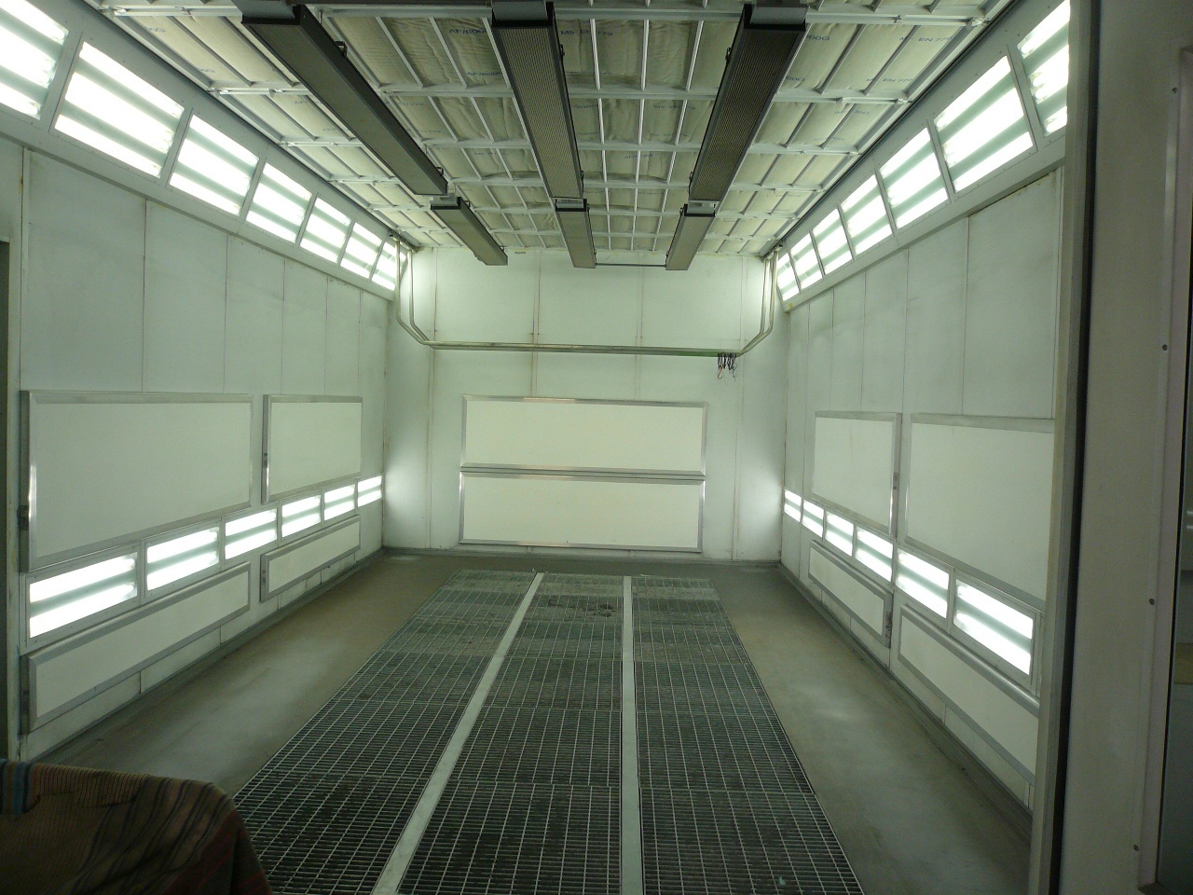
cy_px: 448
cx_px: 596
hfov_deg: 63.4
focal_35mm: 28
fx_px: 965
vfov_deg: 49.7
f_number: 2.8
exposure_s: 1/80
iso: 100
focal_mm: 4.6
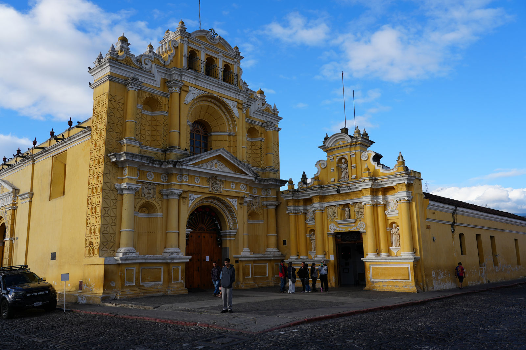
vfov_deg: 45.0
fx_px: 424
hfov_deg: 63.7
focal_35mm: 29
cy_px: 175
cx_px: 263
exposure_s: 1/125
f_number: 9
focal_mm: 29
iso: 100
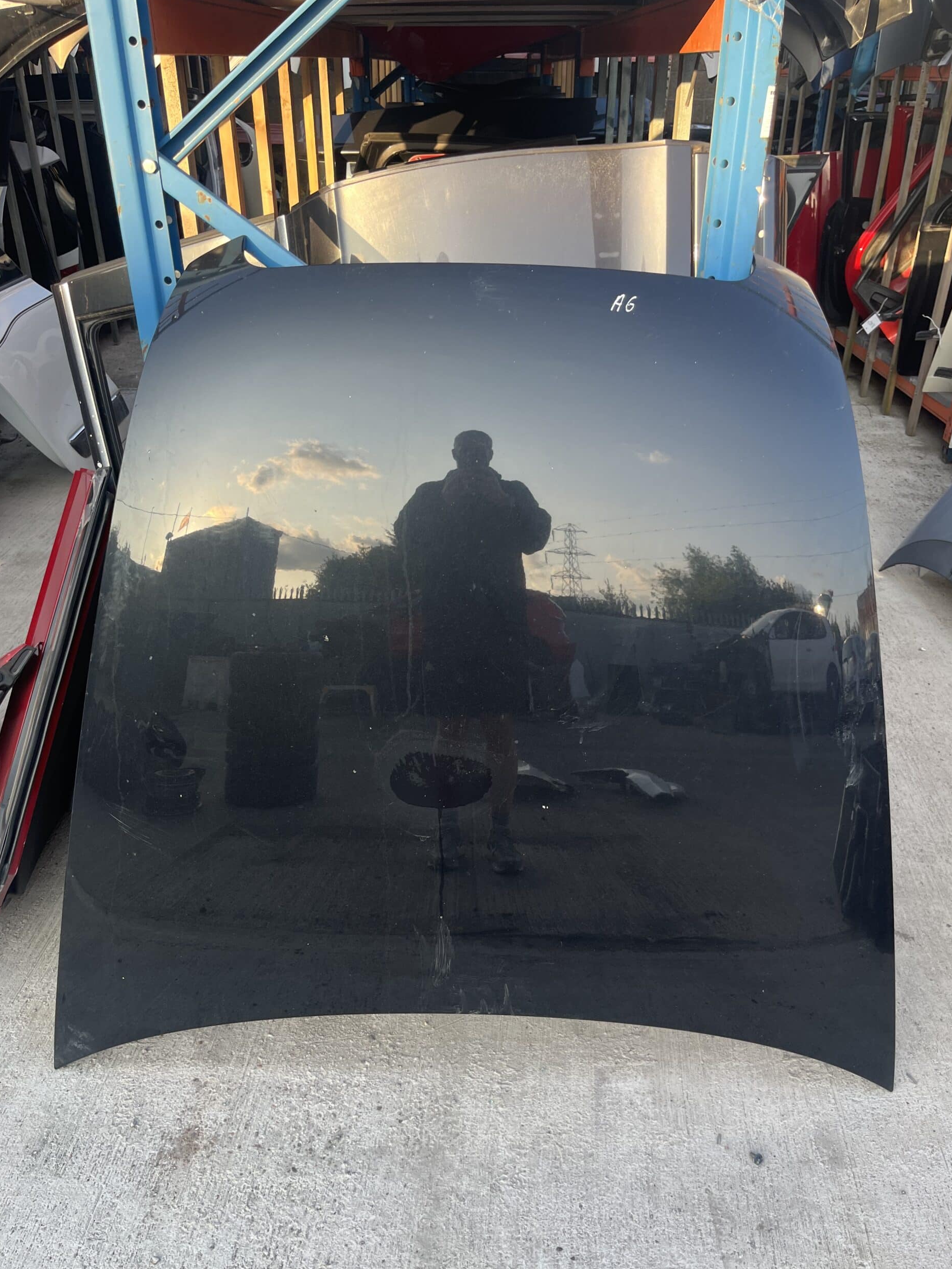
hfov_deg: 51.4
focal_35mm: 27
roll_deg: +0.8
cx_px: 476
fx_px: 990
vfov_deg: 65.3
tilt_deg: -29.3
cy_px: 655
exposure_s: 1/256
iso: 40
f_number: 1.6
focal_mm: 5.1
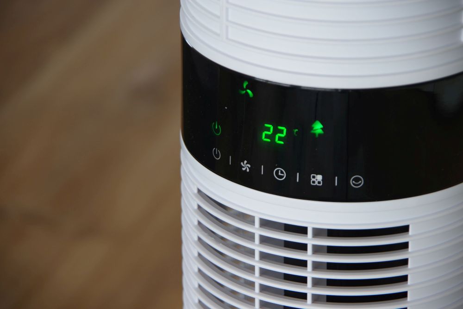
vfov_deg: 6.8
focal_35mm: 202
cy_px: 154
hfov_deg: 10.2
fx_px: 2598
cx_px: 232
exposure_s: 1/4
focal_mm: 135
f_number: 5.6
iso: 200
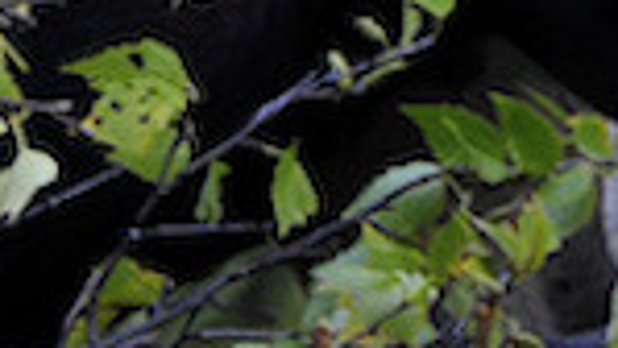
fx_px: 35431
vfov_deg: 0.6
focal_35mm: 2161
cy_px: -23
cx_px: -620
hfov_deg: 1.0
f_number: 5.6
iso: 250
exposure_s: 1/80
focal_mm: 200
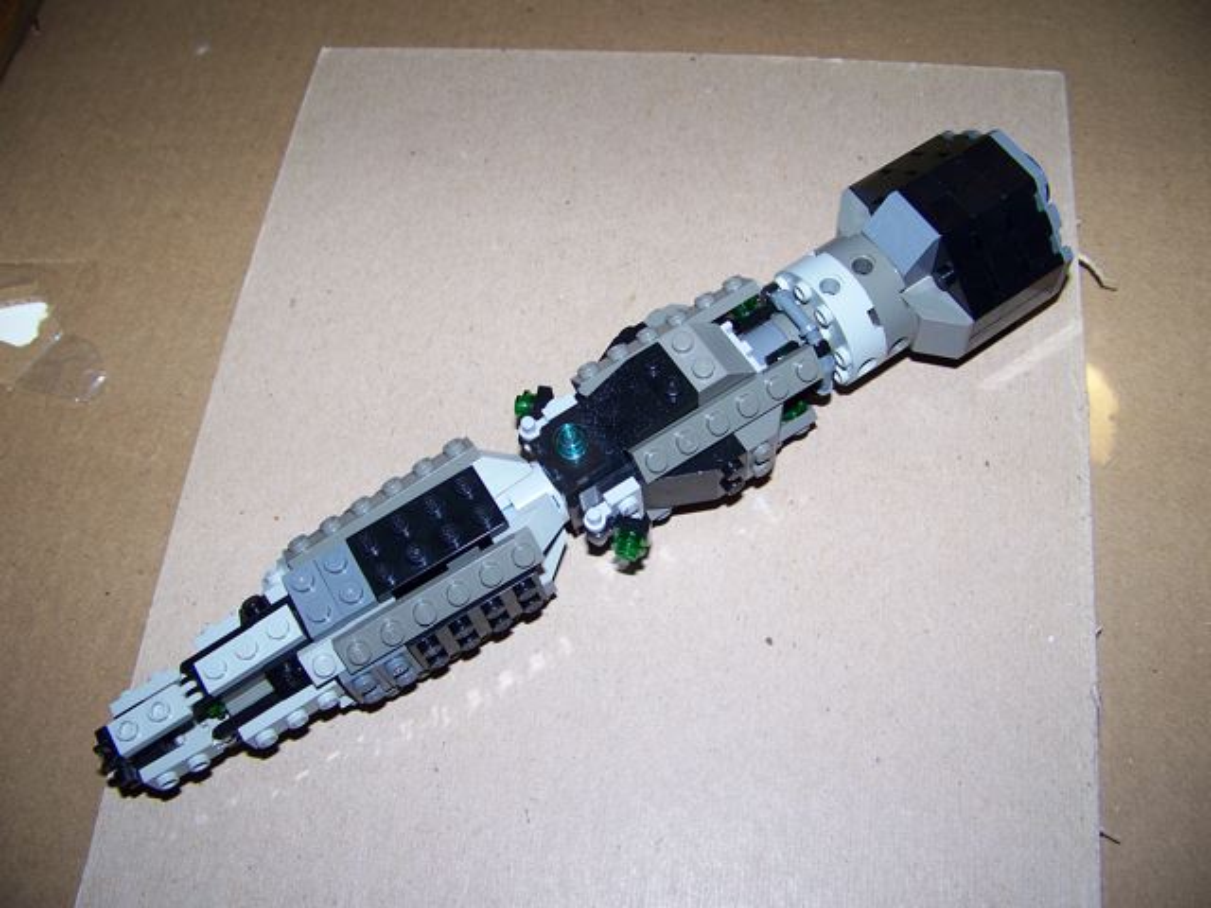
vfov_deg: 39.7
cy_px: 454
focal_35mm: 36
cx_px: 606
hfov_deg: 51.4
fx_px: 1259
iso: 64
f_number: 2.8
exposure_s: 1/30
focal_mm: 5.85
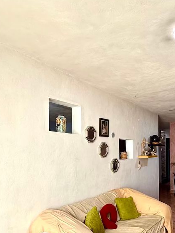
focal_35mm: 30
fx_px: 202
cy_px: 149
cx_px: 131
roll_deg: +0.5
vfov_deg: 59.0
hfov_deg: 45.2
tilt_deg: +1.5
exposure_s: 1/99
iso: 100
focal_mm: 2.22
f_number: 2.2
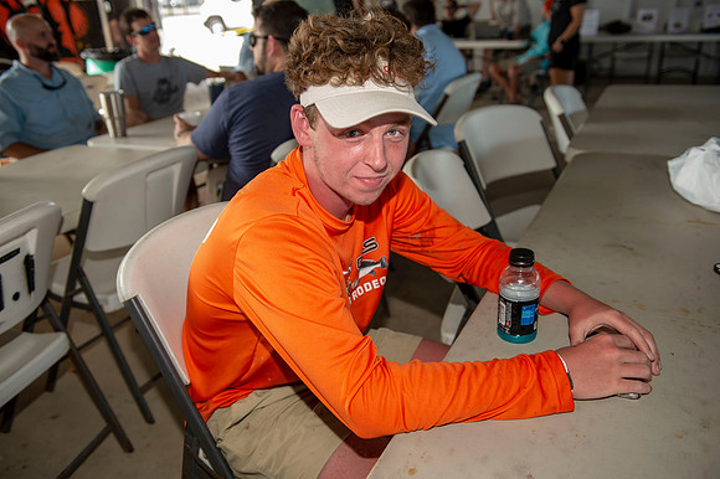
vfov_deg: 41.1
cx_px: 360
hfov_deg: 58.7
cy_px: 240
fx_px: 640
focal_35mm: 32
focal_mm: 32
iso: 50
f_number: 3.5
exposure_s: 1/60
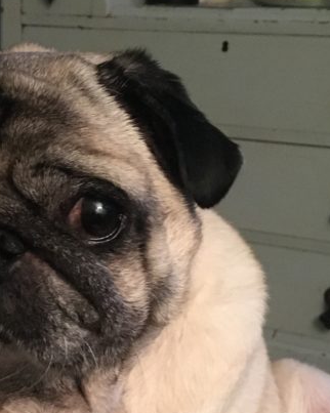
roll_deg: -1.1
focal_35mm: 72
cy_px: 314
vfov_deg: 26.1
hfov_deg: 20.6
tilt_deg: -20.0
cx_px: -1
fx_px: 880
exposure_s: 1/15
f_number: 2.2
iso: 400
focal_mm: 4.15
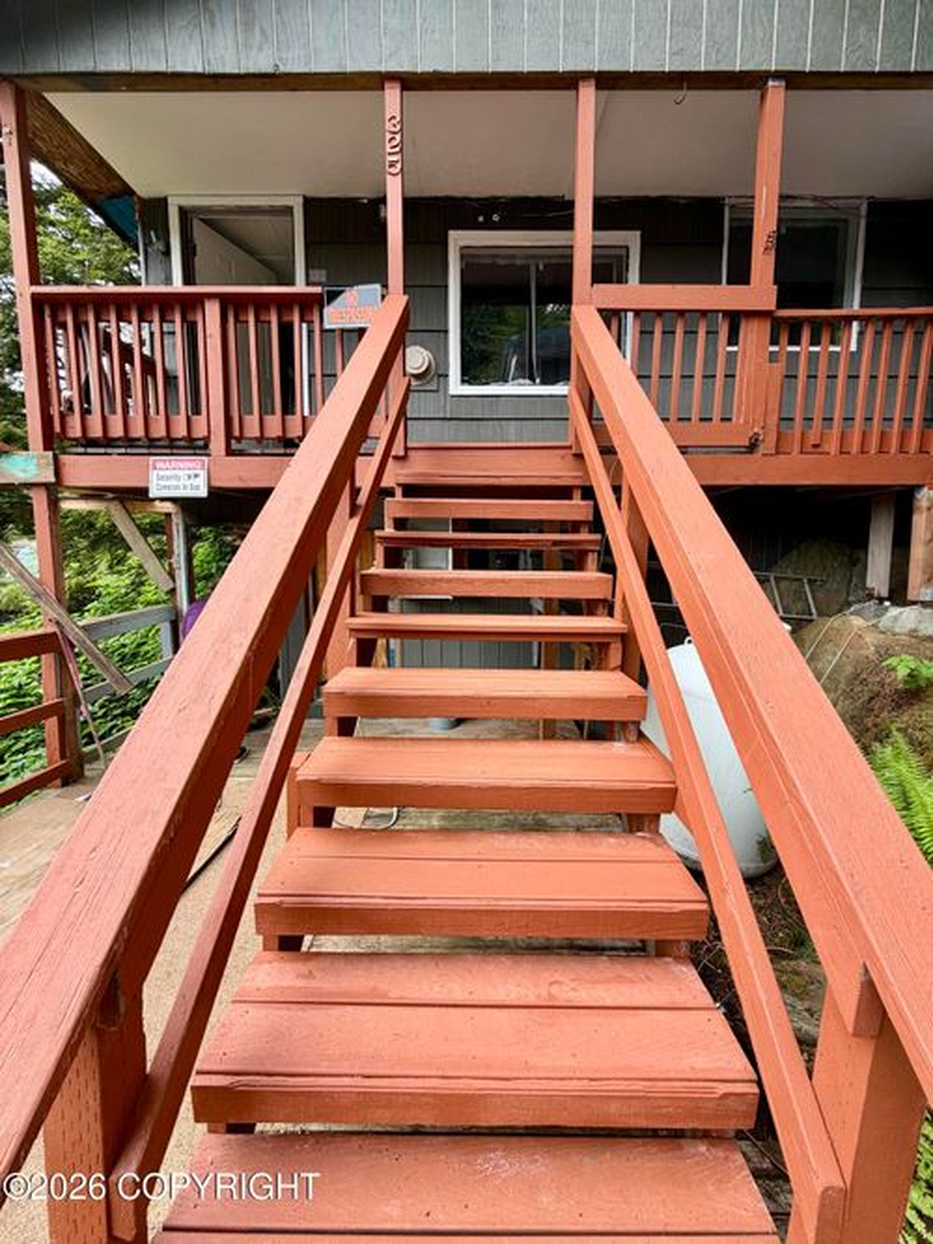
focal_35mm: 14
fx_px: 503
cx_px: 466
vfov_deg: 102.1
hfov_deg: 85.7
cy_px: 622
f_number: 2.2
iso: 64
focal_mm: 2.22
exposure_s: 1/121
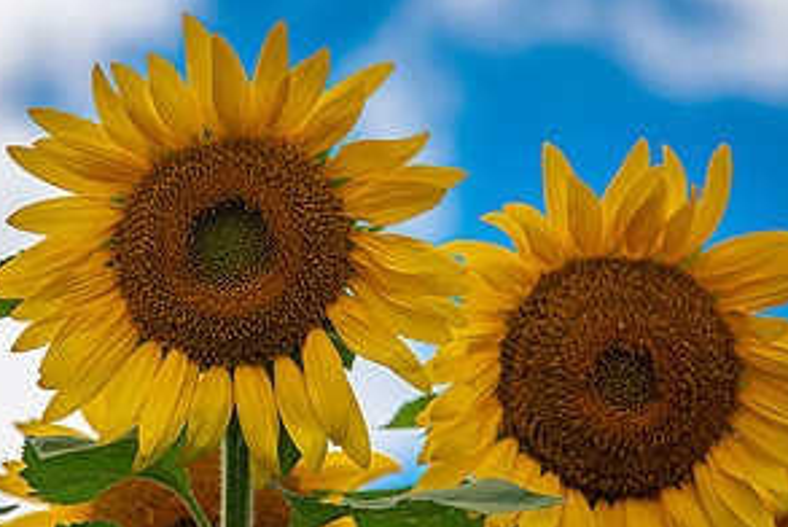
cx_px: 256
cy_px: 247
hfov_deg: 7.2
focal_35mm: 285
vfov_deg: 4.8
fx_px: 6244
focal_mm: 120
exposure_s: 1/6400
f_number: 4
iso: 400
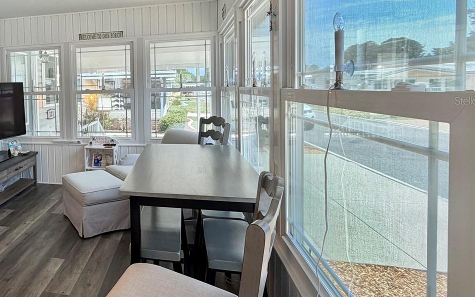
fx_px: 324
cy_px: 100
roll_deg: +1.5
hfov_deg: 66.5
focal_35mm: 25
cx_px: 102
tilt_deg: -2.3
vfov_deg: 48.5
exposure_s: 1/120
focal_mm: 2.22
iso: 100
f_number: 2.2
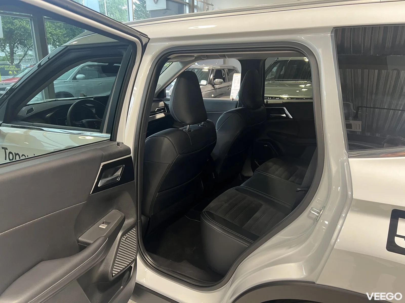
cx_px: 202
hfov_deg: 67.3
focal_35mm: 26
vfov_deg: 53.1
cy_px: 152
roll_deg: +0.3
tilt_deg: -17.1
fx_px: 304
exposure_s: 1/50
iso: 80
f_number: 1.5
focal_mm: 5.7
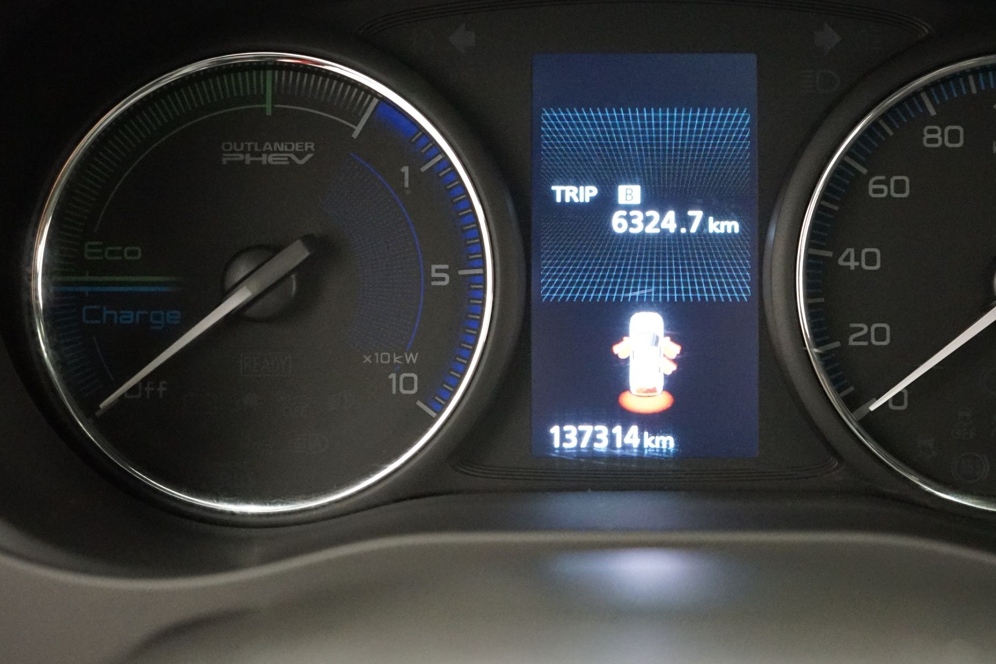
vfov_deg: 22.2
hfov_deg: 32.7
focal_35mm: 61
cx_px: 622
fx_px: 1688
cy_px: 221
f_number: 4.5
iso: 6400
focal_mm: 45
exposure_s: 1/40
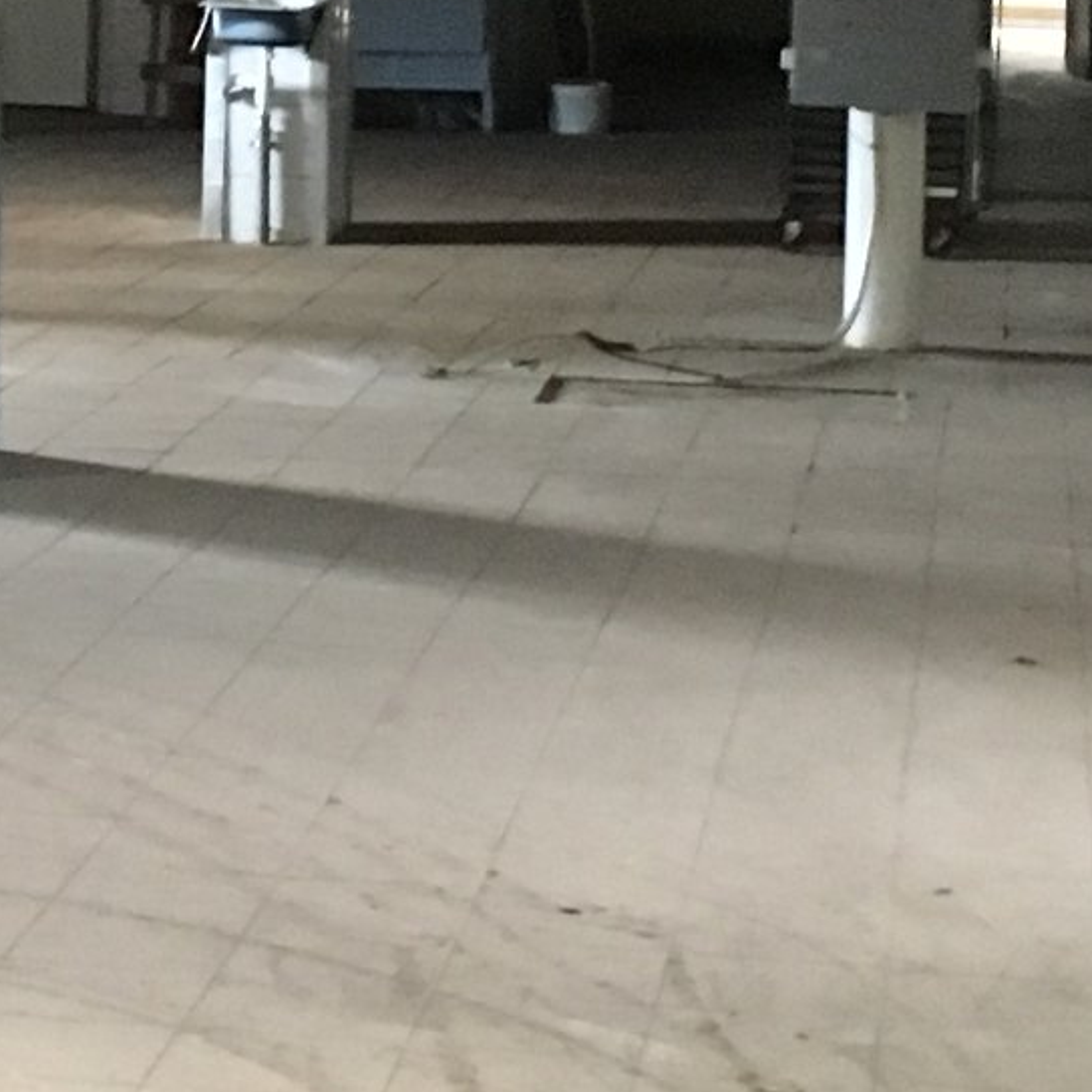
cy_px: -159
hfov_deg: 12.7
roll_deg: -0.6
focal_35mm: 136
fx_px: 4854
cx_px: 84
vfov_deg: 12.6
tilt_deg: -0.2
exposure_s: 1/17
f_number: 2.2
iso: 320
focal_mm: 4.15
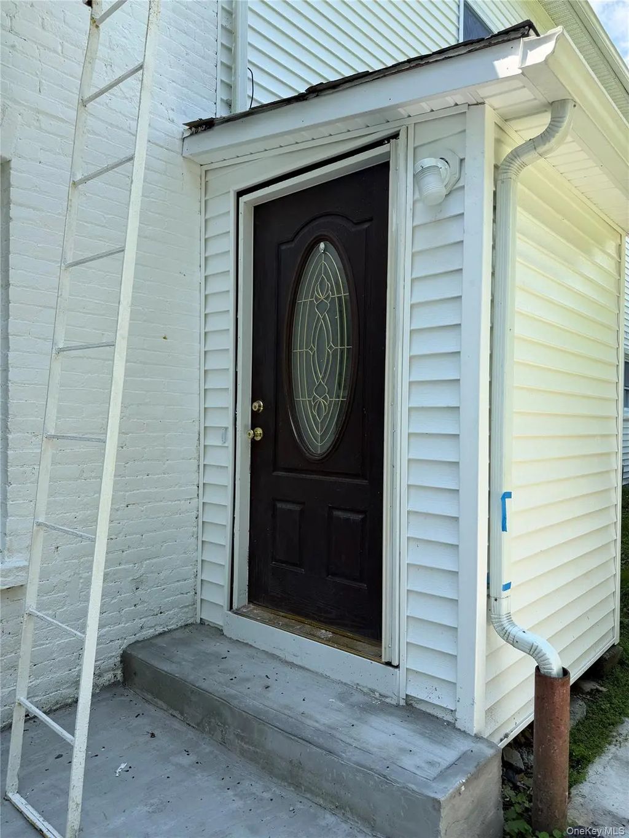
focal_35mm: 24
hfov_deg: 56.8
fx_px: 581
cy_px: 419
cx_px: 314
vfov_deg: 71.6
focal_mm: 6.76
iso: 80
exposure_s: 1/1018
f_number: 1.78
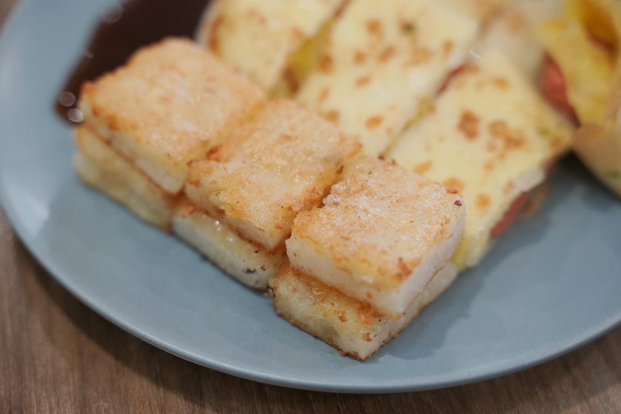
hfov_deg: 27.0
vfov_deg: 18.2
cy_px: 207
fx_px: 1294
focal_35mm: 75
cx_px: 310
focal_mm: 75
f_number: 3.5
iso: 1600
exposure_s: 1/80
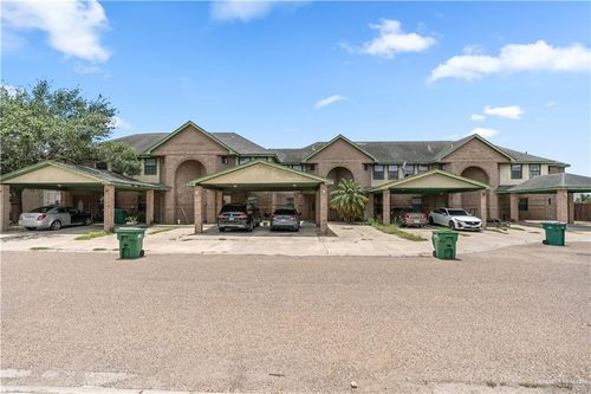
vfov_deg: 73.7
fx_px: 263
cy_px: 197
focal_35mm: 16
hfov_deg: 96.8
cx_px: 296
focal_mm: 16
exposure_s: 1/5000
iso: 320
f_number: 5
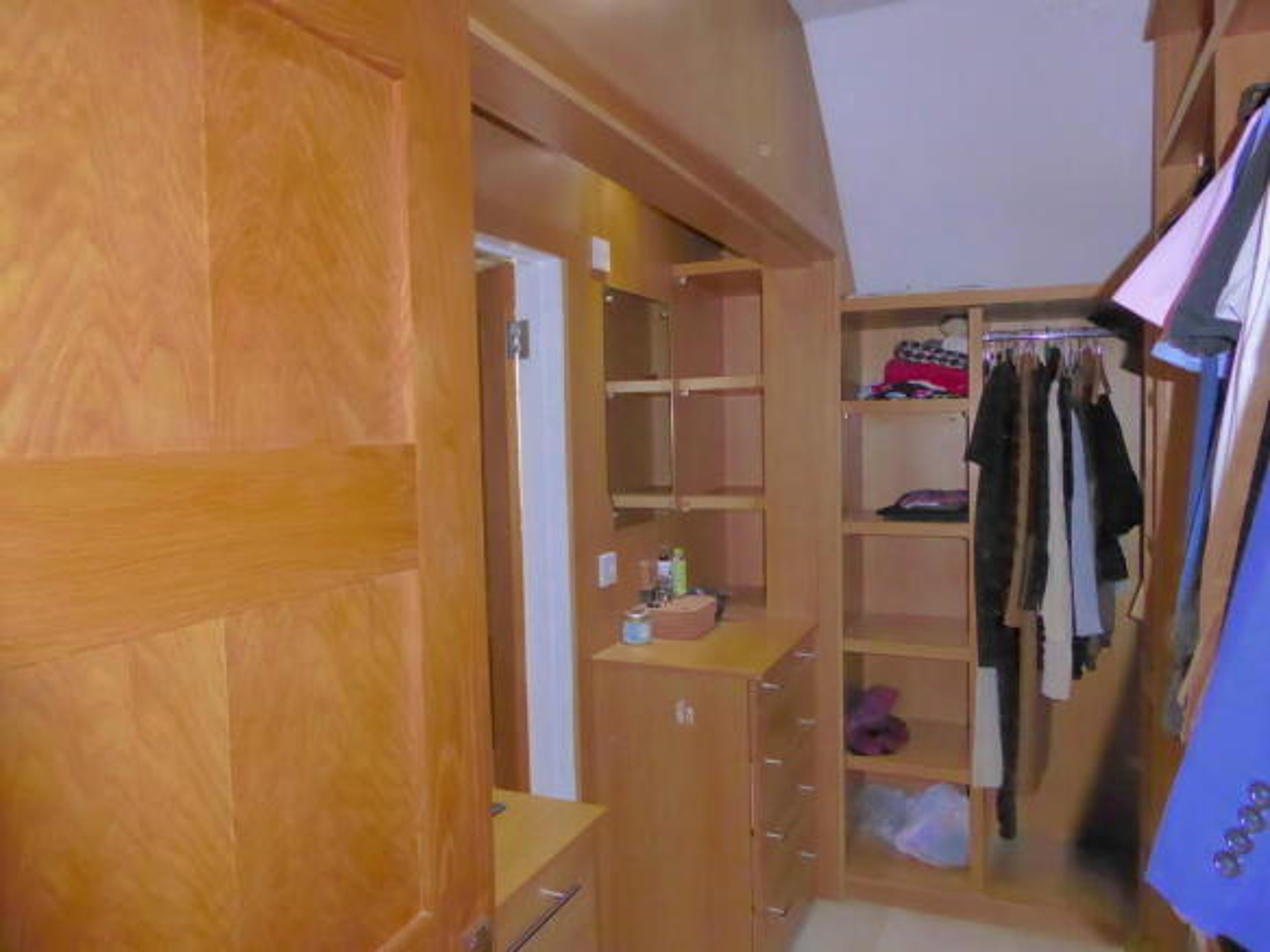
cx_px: 635
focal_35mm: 25
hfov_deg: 69.4
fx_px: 917
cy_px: 476
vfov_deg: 54.9
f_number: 3.3
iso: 800
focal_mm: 4.3
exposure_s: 1/60
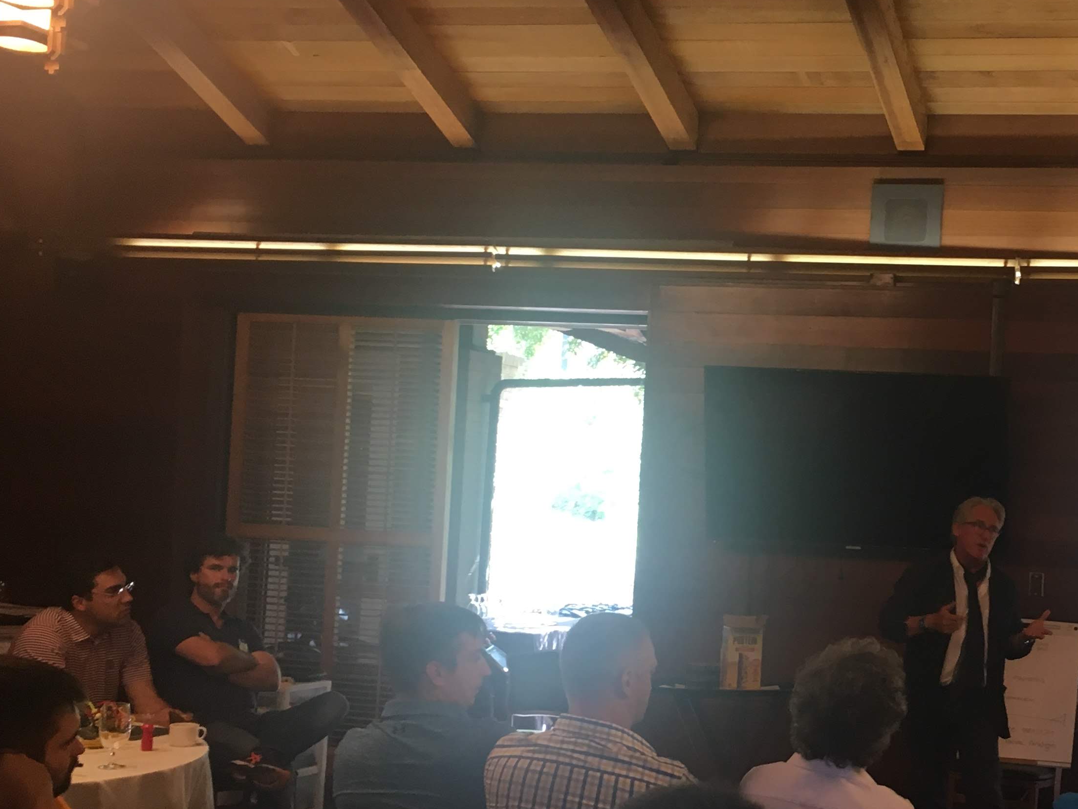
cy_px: 490
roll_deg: -1.0
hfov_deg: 34.5
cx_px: 927
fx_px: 1651
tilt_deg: +0.8
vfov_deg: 27.5
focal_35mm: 53
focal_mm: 4.15
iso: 64
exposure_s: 1/30
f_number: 2.2
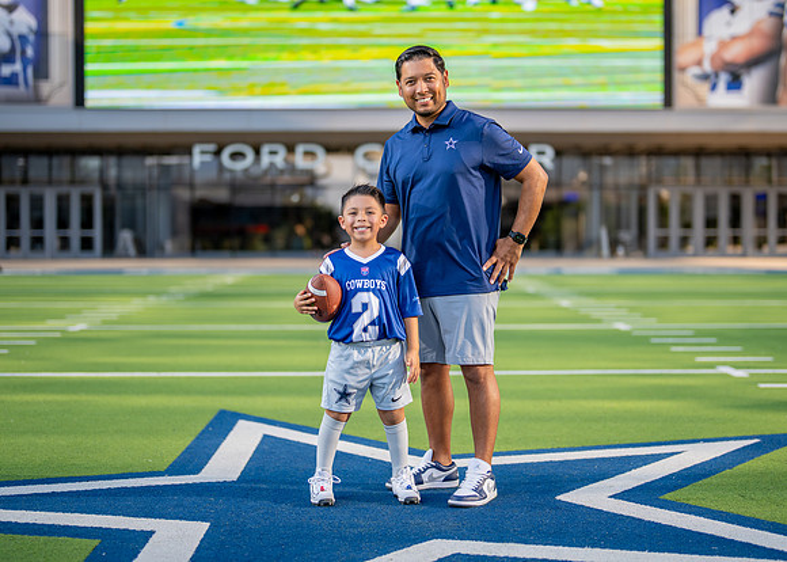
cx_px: 416
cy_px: 275
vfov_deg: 23.1
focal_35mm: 62
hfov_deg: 31.9
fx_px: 1377
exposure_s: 1/3200
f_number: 1.2
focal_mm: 50
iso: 125
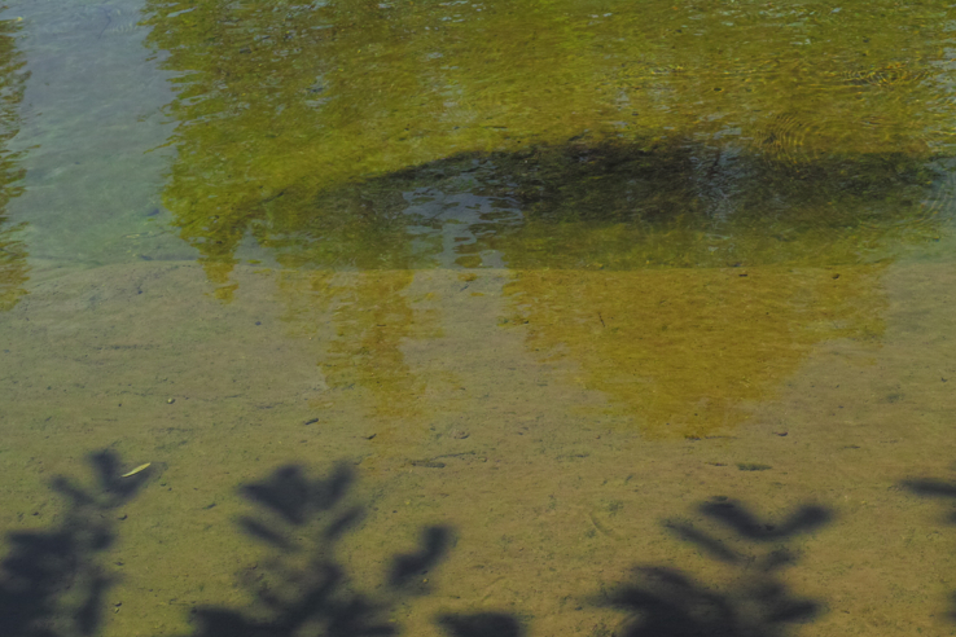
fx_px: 2071
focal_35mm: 78
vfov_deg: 17.4
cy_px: 489
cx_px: 786
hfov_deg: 25.5
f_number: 5
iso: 200
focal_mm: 30
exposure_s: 1/800
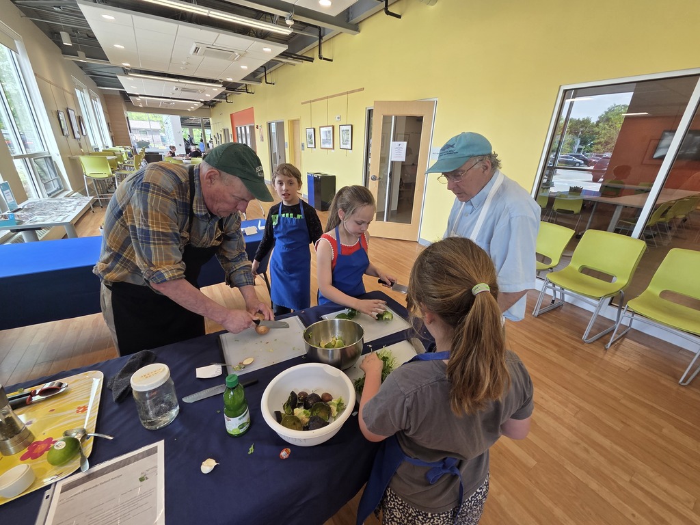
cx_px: 350
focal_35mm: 13
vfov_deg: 89.9
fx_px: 263
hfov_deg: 106.2
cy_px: 262
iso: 80
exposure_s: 1/120
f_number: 2.2
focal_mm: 2.2
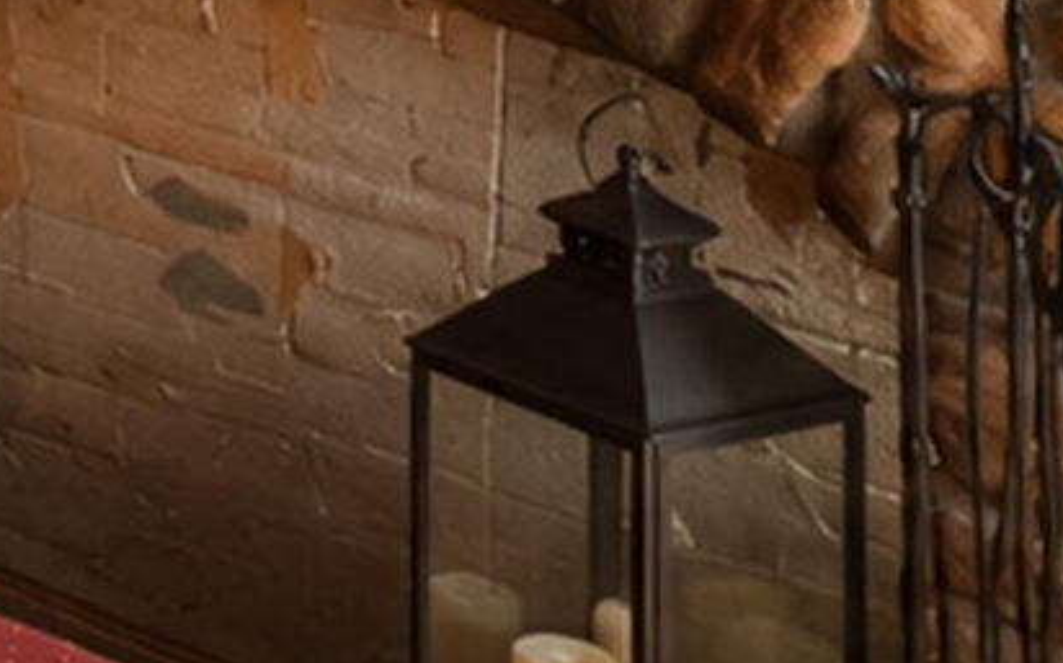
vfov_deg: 12.1
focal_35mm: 95
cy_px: -700
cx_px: -1894
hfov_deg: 12.5
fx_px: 2751
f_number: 5
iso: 2000
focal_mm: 10
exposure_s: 1/25
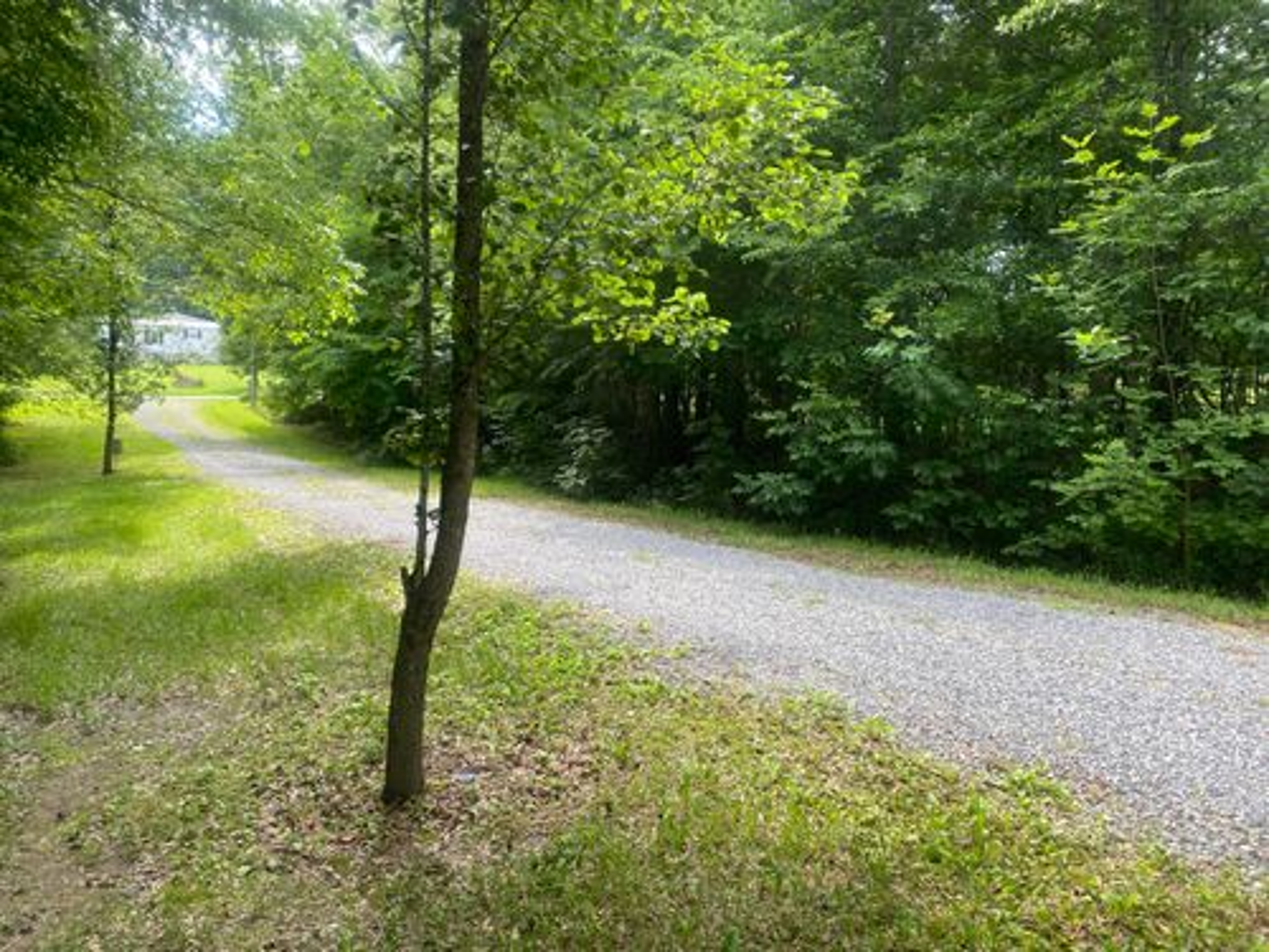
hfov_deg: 67.3
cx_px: 634
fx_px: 953
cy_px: 476
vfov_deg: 53.1
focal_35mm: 26
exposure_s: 1/186
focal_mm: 4.25
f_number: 1.8
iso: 32
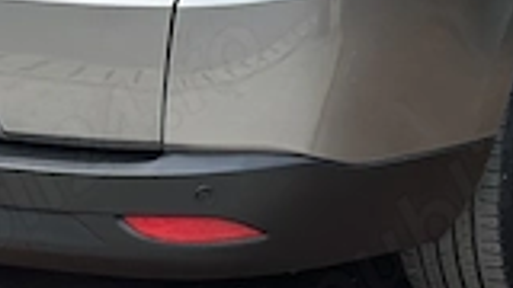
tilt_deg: -8.1
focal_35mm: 196
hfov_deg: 11.0
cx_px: 279
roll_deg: +0.0
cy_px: -278
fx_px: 2666
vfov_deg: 6.0
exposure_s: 1/73
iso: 125
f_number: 1.78
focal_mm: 6.86
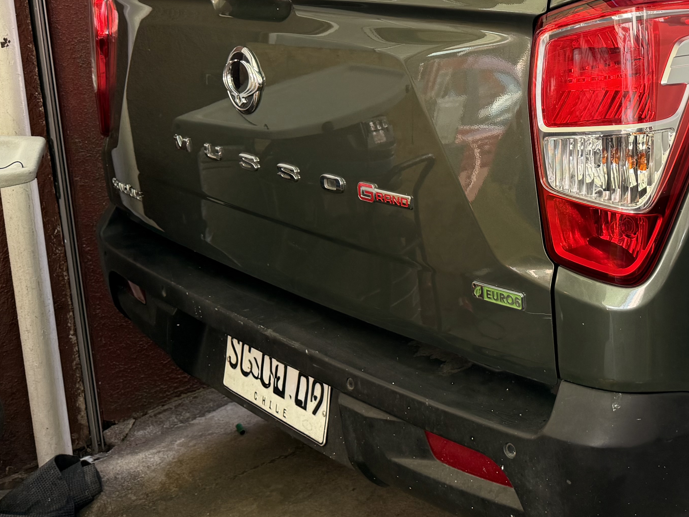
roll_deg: -0.5
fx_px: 995
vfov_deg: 28.3
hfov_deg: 34.9
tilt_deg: -9.5
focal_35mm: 50
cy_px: 80
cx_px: 679
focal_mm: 6.76
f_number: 1.78
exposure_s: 1/246
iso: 100
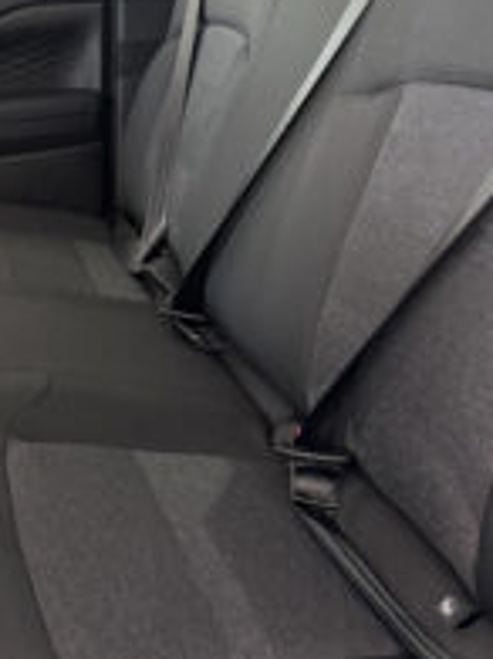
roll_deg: +0.4
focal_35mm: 46
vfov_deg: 39.5
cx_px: 223
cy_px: 123
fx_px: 874
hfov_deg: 31.5
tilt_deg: -11.0
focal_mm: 6.76
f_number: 1.78
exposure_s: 1/44
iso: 800
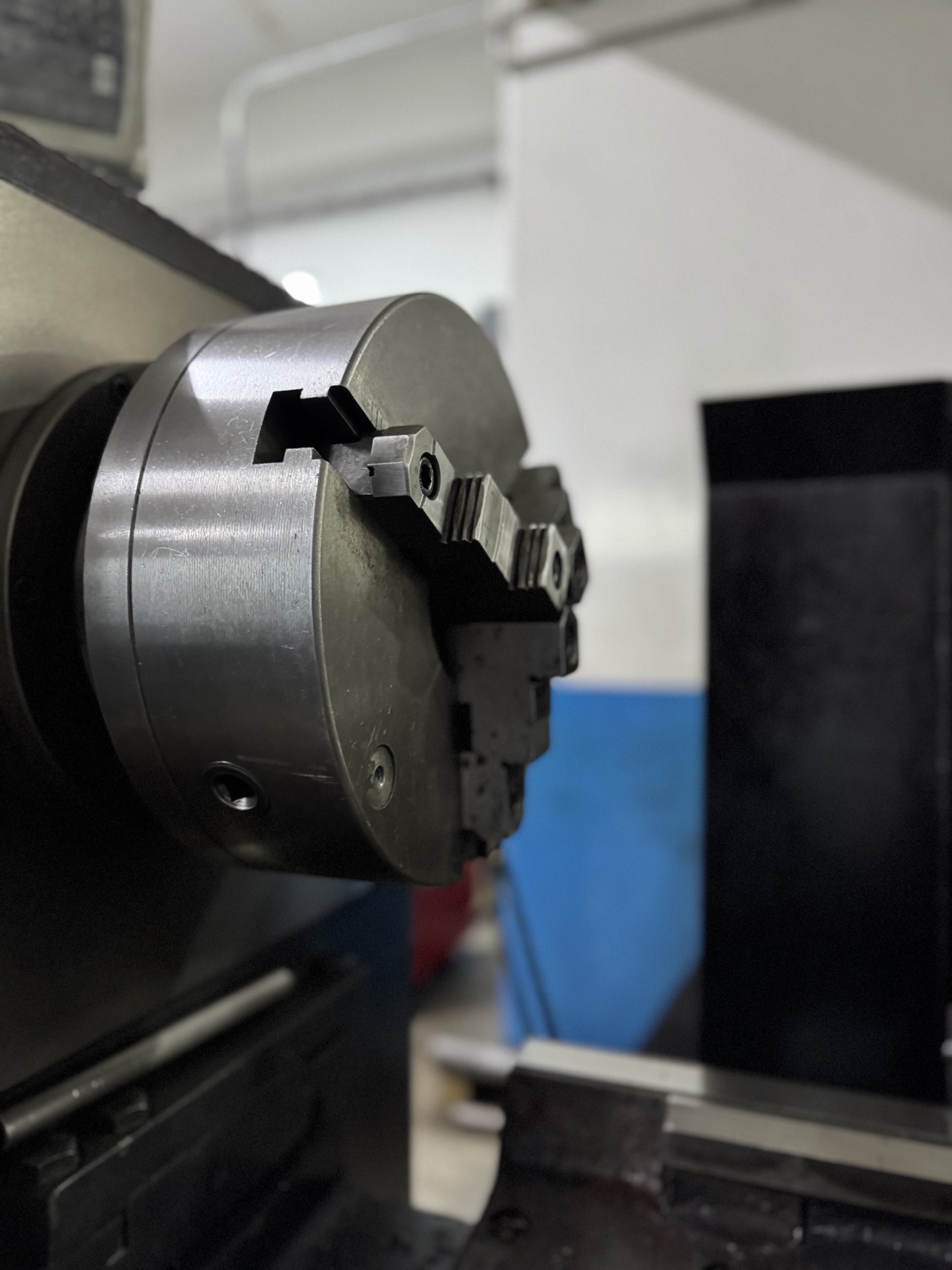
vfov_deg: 71.6
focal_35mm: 24
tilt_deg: -0.1
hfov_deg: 56.8
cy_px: 635
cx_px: 476
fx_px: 880
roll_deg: -0.6
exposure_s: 1/60
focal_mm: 6.76
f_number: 1.78
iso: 800
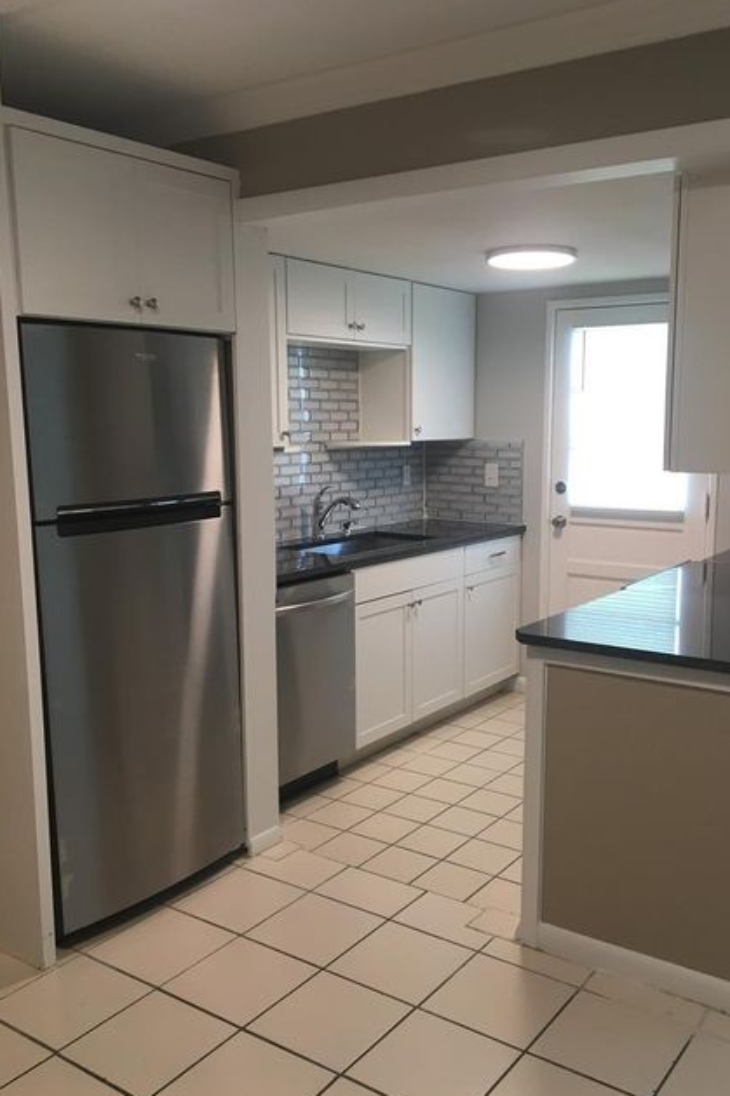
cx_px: 415
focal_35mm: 32
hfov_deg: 41.0
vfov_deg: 58.7
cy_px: 557
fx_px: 974
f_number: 2.2
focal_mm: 4.15
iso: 50
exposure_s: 1/30
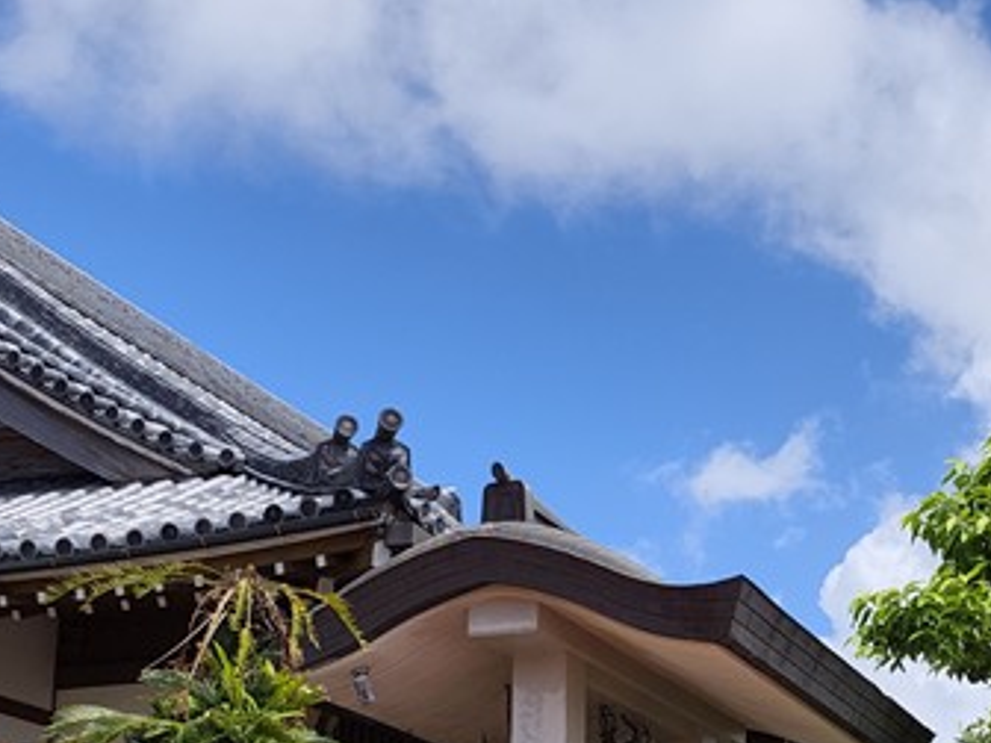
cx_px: 802
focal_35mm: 70
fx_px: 2004
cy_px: 705
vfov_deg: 20.5
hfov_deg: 27.2
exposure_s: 1/2000
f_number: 1.7
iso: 80
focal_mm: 6.07
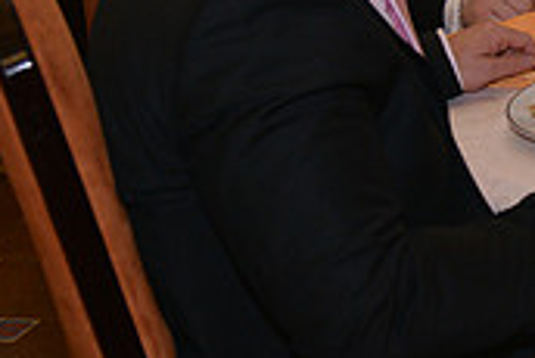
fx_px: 1755
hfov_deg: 16.0
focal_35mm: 118
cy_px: -157
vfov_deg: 11.2
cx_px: 793
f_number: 4.5
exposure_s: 1/250
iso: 1000
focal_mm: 35
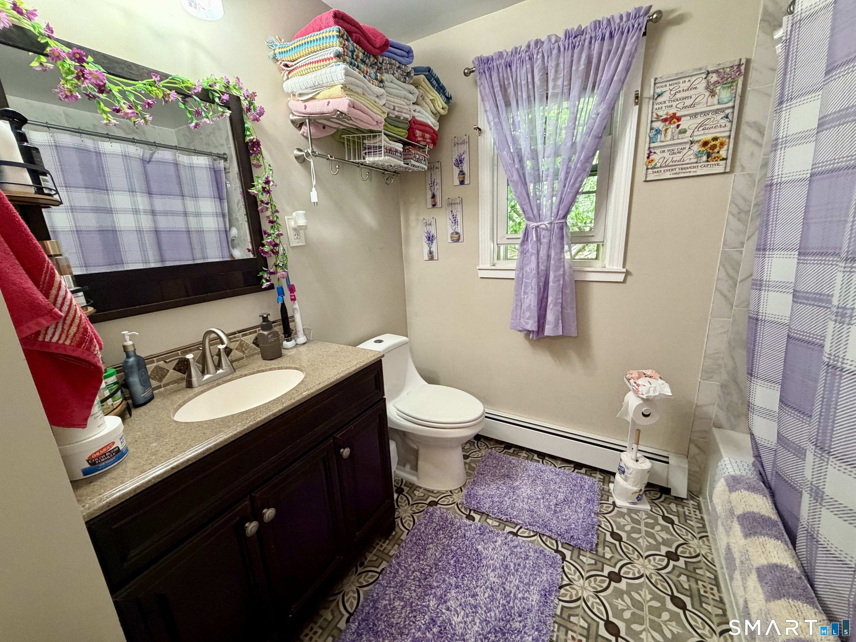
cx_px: 428
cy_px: 321
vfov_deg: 85.7
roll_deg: +3.0
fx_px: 346
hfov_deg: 102.1
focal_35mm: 14
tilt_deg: -13.5
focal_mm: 2.22
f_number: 2.2
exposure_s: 1/60
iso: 320
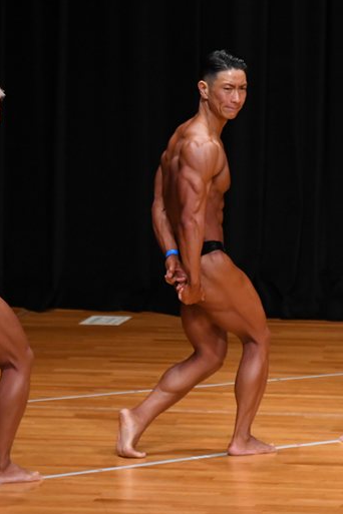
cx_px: 114
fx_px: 6145
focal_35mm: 430
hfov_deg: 3.2
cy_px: 258
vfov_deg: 4.8
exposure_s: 1/400
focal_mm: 190
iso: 4000
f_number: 5.6
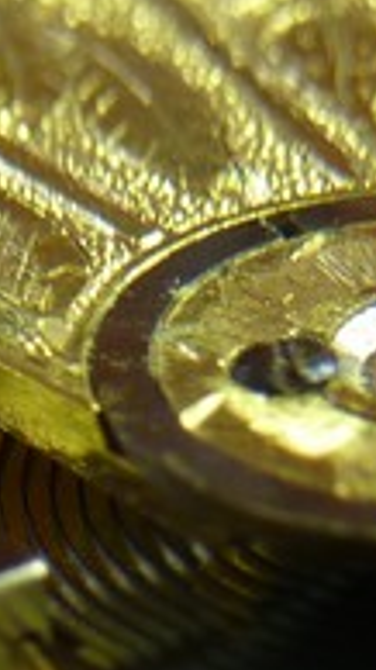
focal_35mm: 144
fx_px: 2555
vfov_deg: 14.2
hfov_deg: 8.4
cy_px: 929
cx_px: 41
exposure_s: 1/30
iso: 125
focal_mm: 4.1
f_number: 3.3
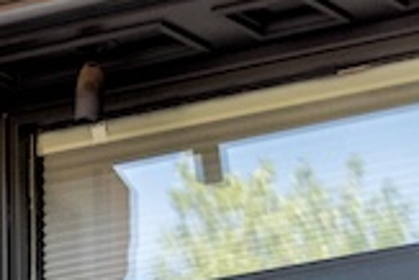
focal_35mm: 430
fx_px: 5009
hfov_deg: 4.7
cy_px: 844
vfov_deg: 3.1
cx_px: -607
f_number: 2.8
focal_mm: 70
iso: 250
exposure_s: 1/1250
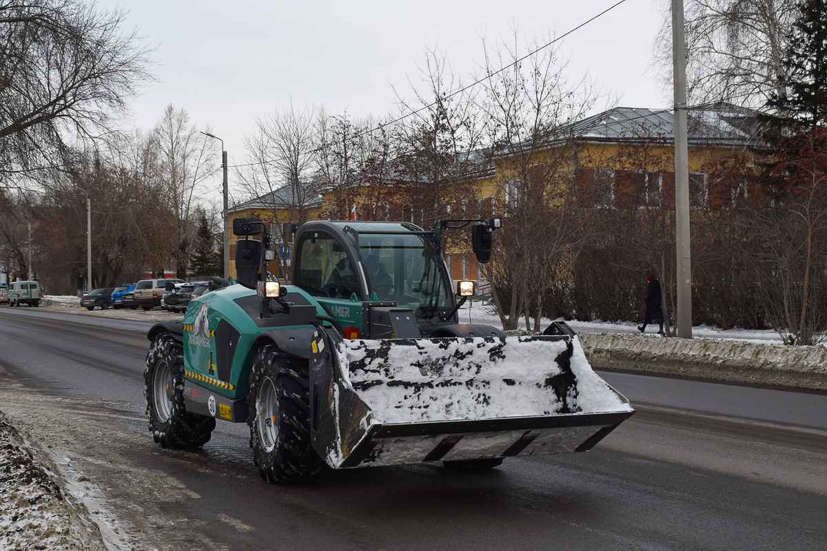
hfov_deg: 43.6
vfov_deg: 29.9
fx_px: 1034
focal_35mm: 45
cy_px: 276
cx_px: 414
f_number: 8
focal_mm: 30
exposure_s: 1/250
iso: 280
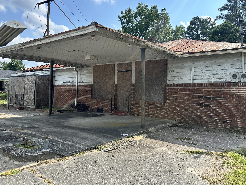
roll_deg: -1.3
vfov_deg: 49.6
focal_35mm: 28
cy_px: 79
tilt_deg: +3.6
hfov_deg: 63.4
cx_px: 126
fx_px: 199
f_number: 1.78
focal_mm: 6.86
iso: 80
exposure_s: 1/1845
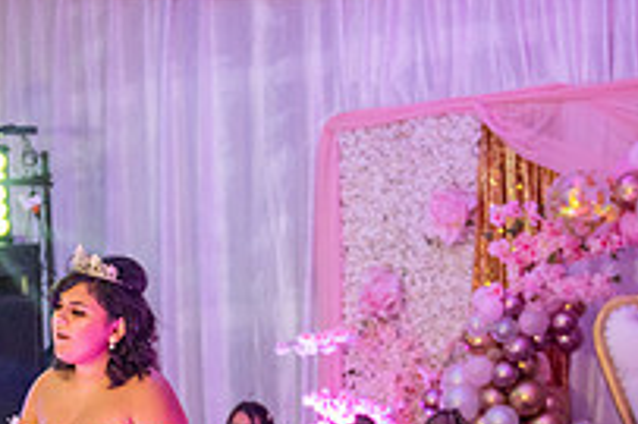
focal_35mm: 100
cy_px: 523
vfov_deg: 13.3
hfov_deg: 20.1
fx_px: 1771
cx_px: 94
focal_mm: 35
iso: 1250
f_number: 2.8
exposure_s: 1/60
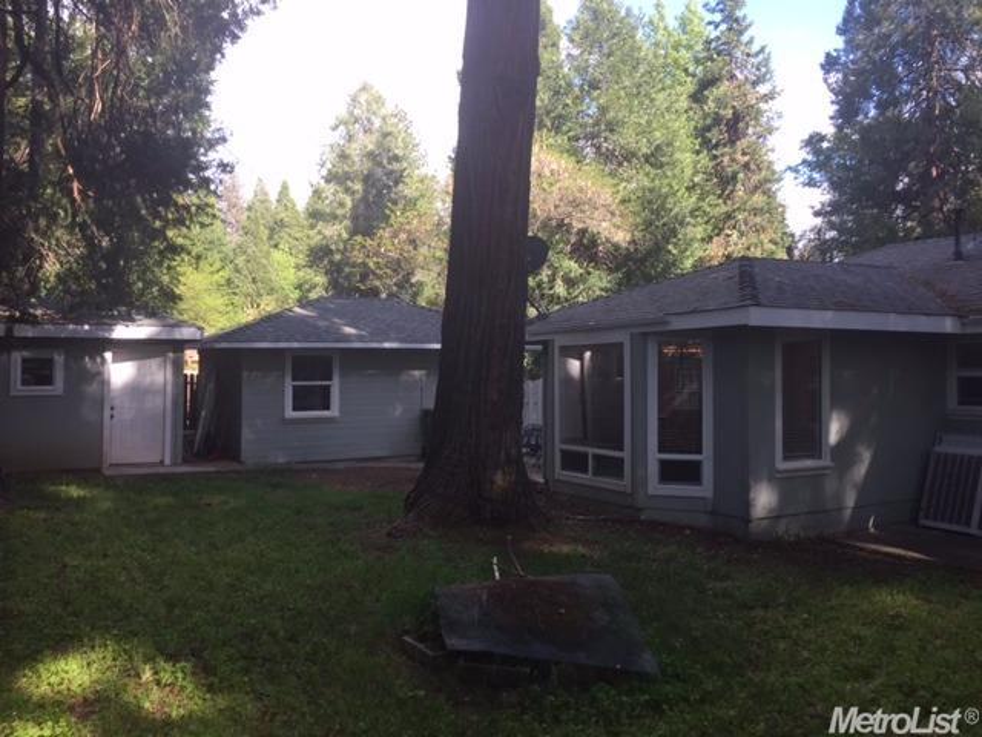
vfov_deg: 48.2
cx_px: 491
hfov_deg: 61.7
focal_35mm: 29
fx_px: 823
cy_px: 368
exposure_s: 1/275
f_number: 2.2
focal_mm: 4.15
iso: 32
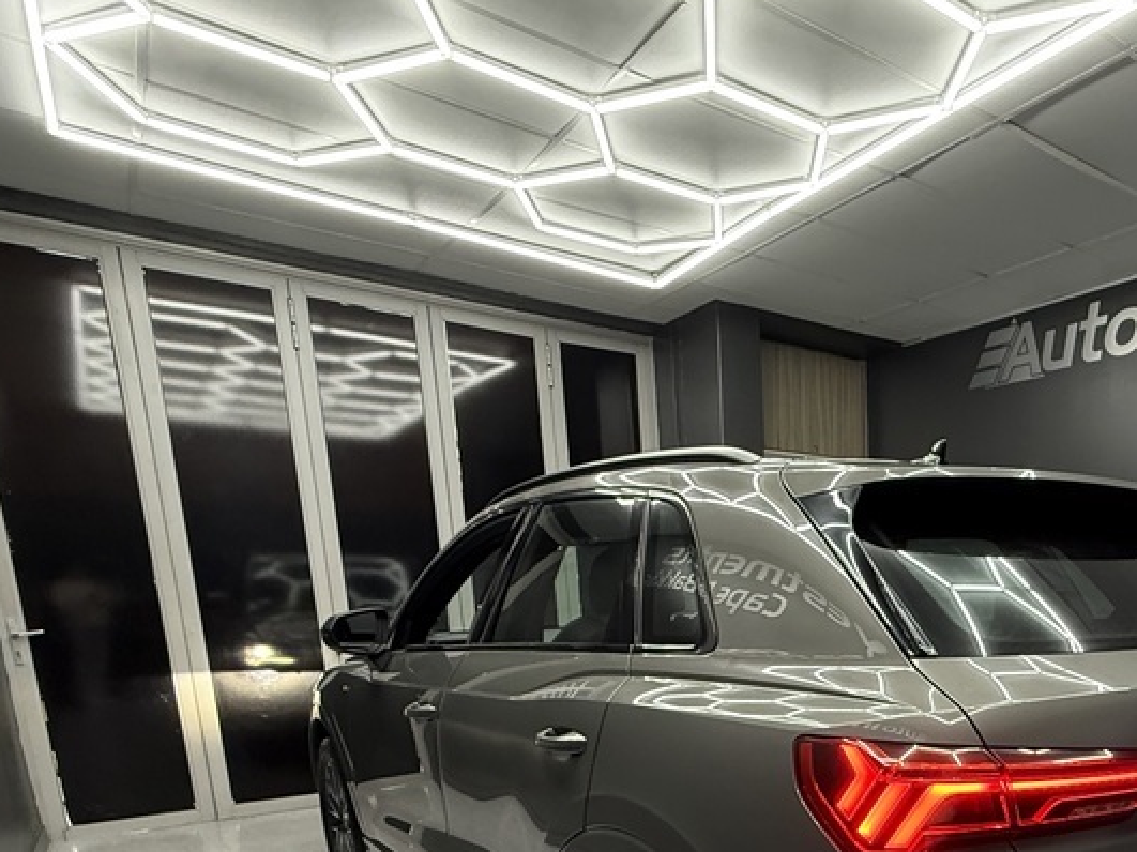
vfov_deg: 46.3
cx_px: 936
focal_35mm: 27
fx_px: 887
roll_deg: -0.4
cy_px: 769
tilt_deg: -11.2
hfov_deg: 59.3
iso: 400
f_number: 2.2
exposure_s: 1/100
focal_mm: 2.22
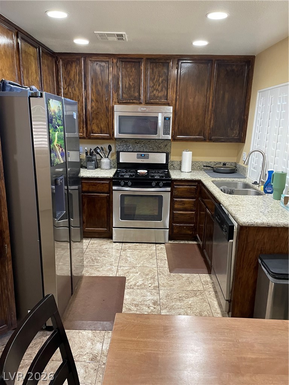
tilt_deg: -15.7
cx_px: 144
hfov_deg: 53.1
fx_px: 289
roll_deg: -0.5
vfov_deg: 67.3
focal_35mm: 26
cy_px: 192
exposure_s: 1/60
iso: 400
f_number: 1.6
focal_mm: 4.2
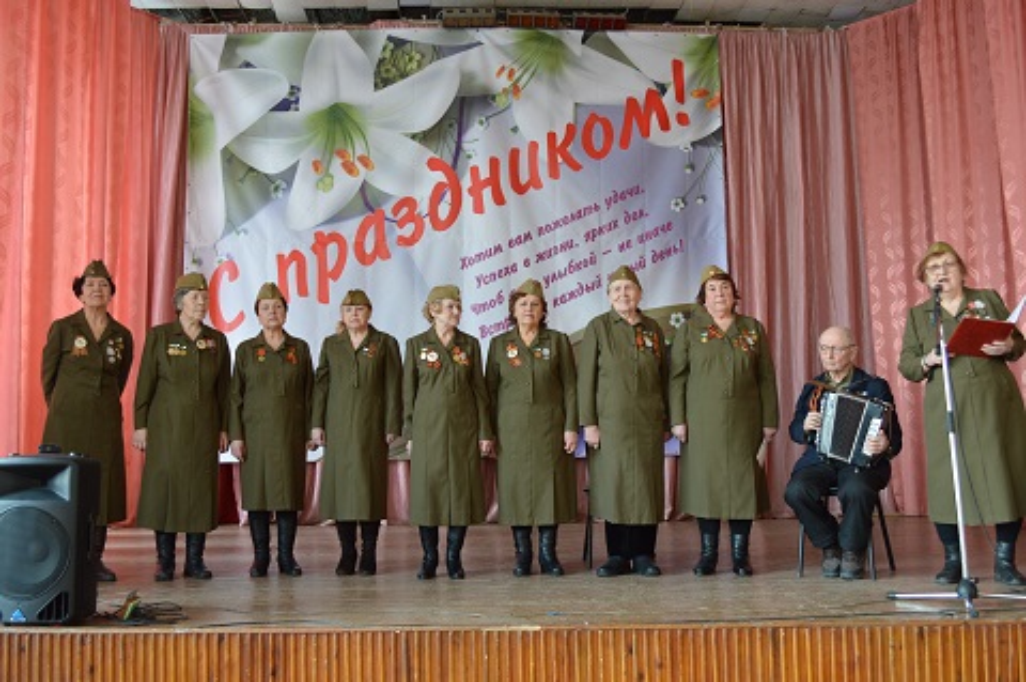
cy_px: 341
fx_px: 1025
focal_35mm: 36
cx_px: 513
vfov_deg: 36.8
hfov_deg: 53.2
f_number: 4.2
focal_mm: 24
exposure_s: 1/80
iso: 400
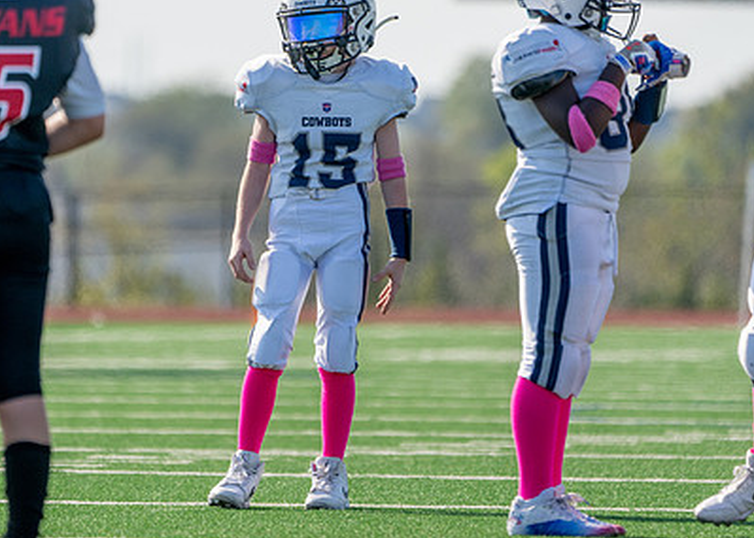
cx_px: 344
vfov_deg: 2.3
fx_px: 13427
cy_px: 177
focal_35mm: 627
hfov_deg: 3.2
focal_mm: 400
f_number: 5.6
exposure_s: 1/1250
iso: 320
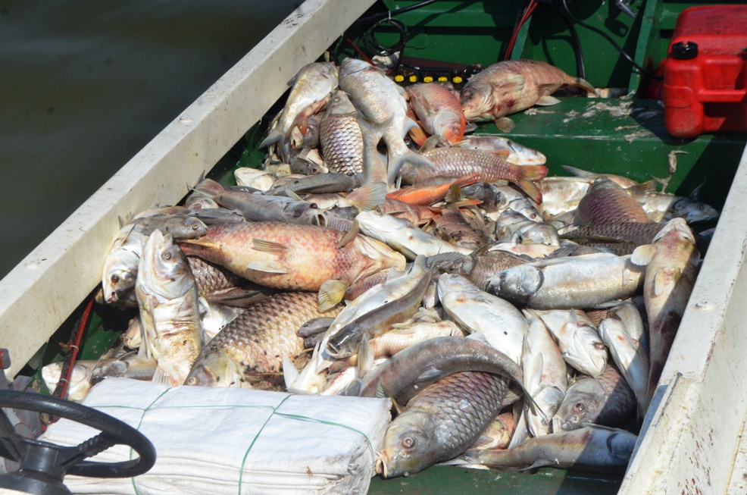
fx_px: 1708
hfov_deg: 24.7
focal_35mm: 82
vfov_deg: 16.5
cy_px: 248
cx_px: 374
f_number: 14
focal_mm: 55
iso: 1000
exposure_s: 1/640
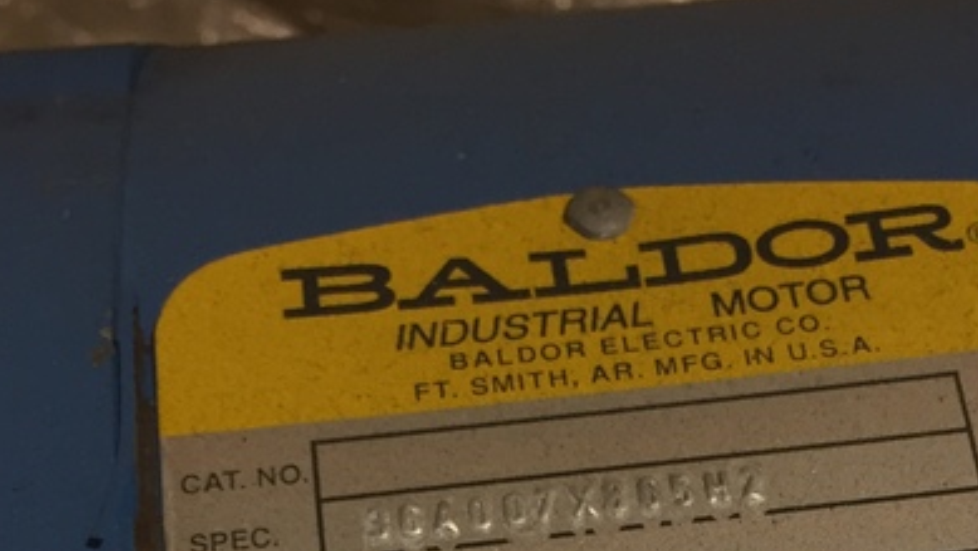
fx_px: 1686
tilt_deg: -83.6
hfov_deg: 32.3
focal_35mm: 65
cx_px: 566
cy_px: 790
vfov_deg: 17.0
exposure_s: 1/30
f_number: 2.2
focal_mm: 4.15
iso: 80
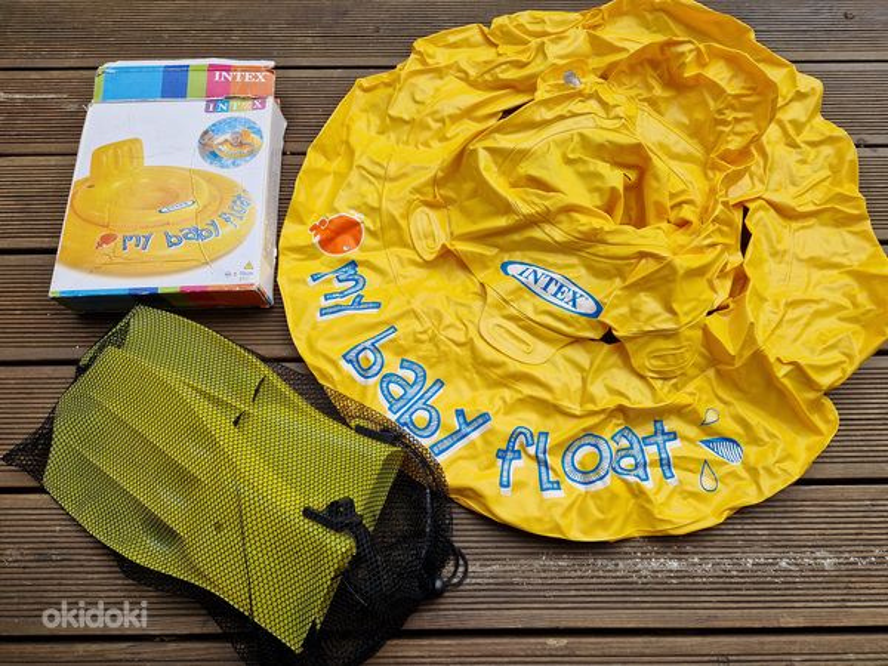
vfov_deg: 58.9
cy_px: 333
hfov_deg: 73.9
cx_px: 444
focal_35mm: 23
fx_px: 590
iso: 50
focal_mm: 5.4
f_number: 1.8
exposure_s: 1/4878
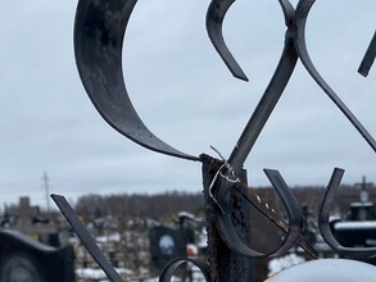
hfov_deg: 25.8
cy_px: 345
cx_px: 388
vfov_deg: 19.4
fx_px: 772
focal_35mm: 71
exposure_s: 1/557
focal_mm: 4.25
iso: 32
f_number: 1.8
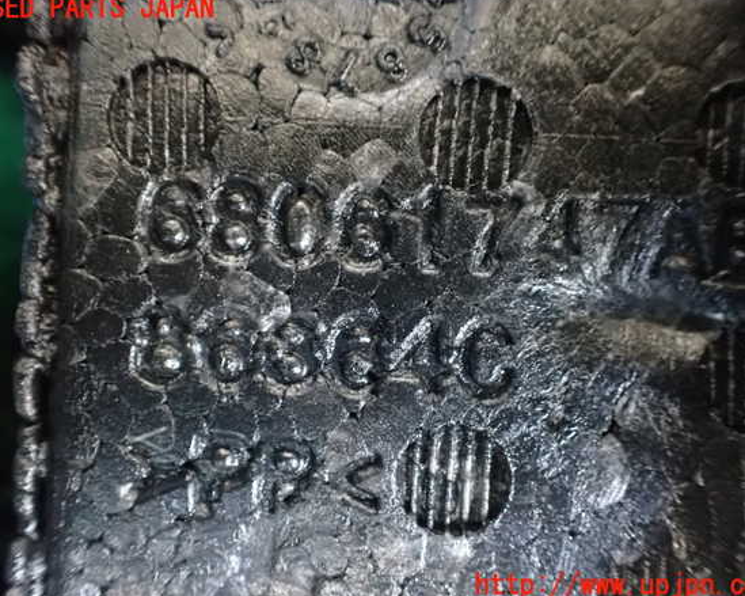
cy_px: 297
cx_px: 375
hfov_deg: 55.7
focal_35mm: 32
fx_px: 705
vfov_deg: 45.8
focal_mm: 5.4
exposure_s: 1/30
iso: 1600
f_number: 2.3
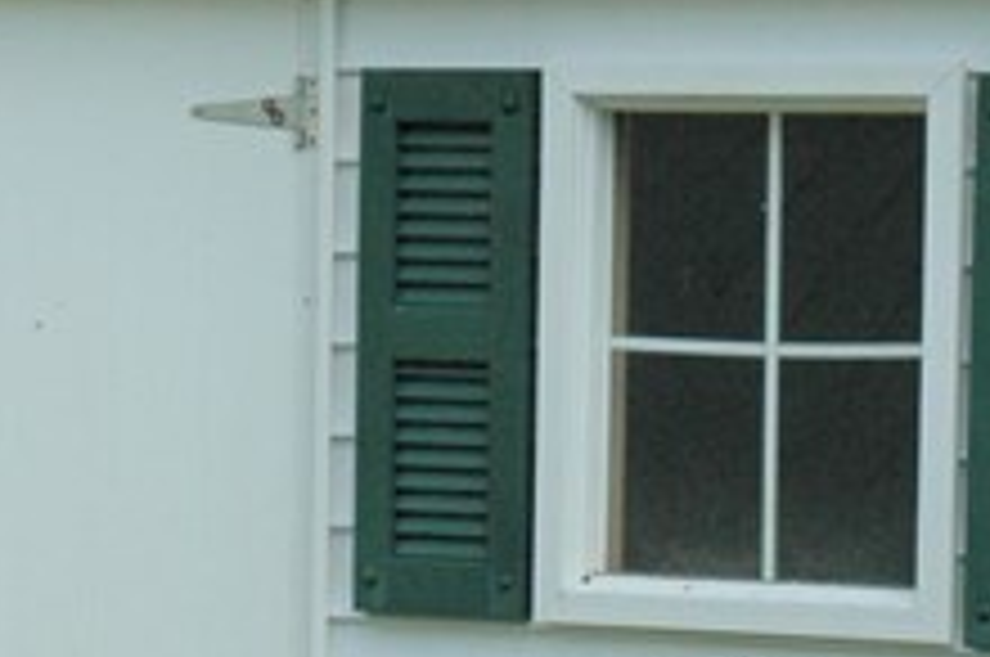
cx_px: 466
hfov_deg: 7.9
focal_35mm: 259
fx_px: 7125
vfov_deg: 5.3
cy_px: 518
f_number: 7.1
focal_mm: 35
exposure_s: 1/200
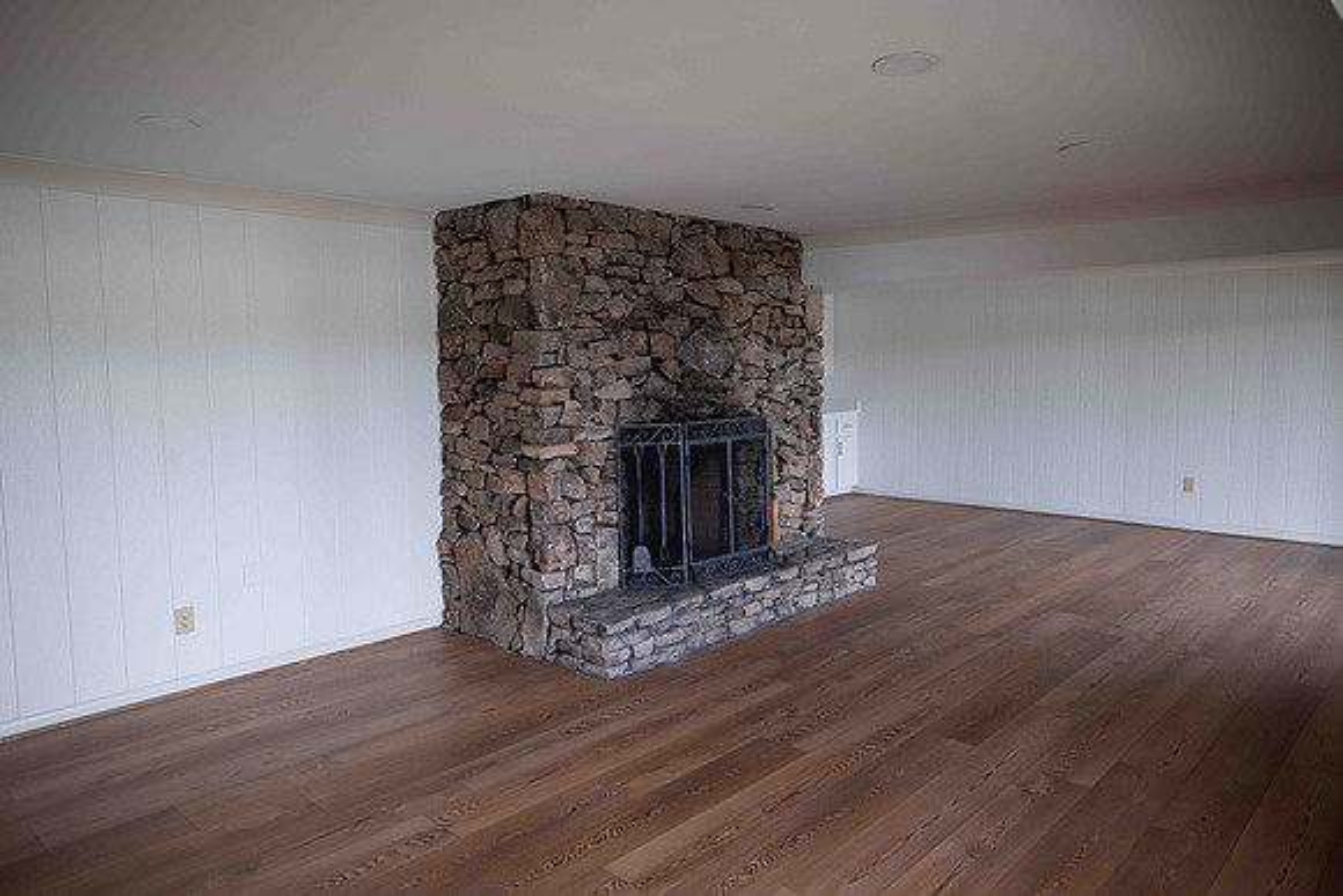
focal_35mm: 24
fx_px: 896
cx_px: 672
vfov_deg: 53.2
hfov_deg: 73.7
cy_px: 448
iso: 640
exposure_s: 1/250
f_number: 2.5
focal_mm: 24
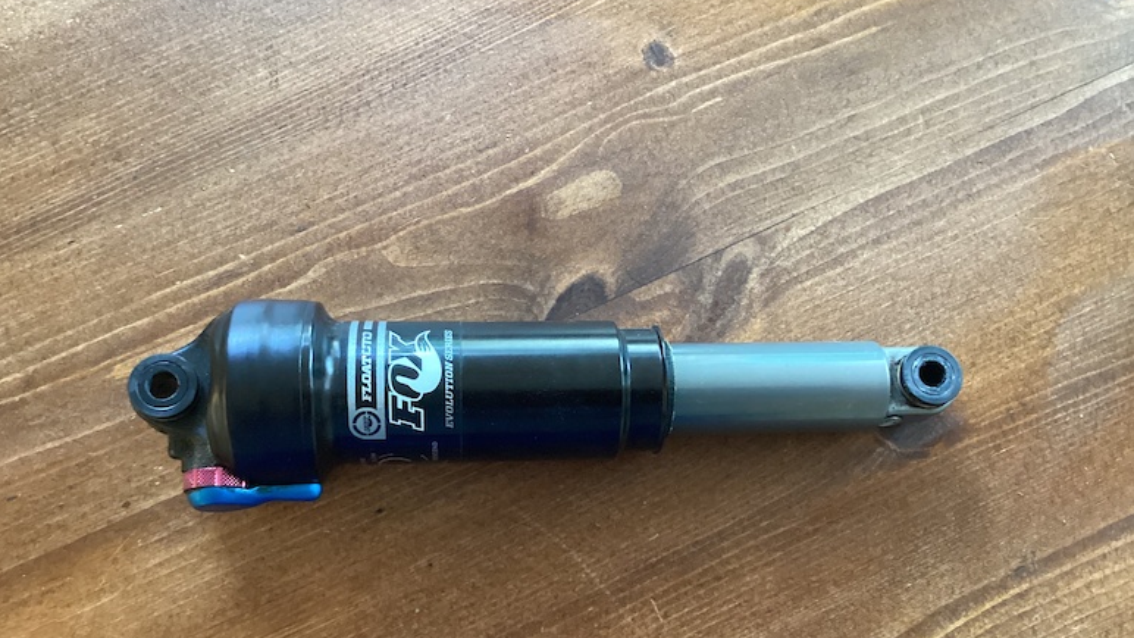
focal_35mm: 35
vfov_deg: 33.4
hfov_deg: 56.6
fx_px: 1052
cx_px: 555
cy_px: 419
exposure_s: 1/30
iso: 500
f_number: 2.4
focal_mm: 3.3
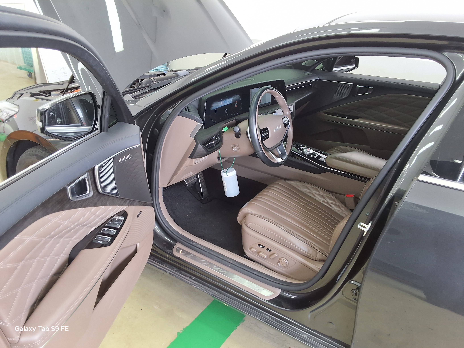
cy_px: 174
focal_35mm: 28
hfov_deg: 63.4
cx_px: 232
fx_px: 375
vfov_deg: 49.7
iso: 64
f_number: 1.9
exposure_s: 1/60
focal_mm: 2.91
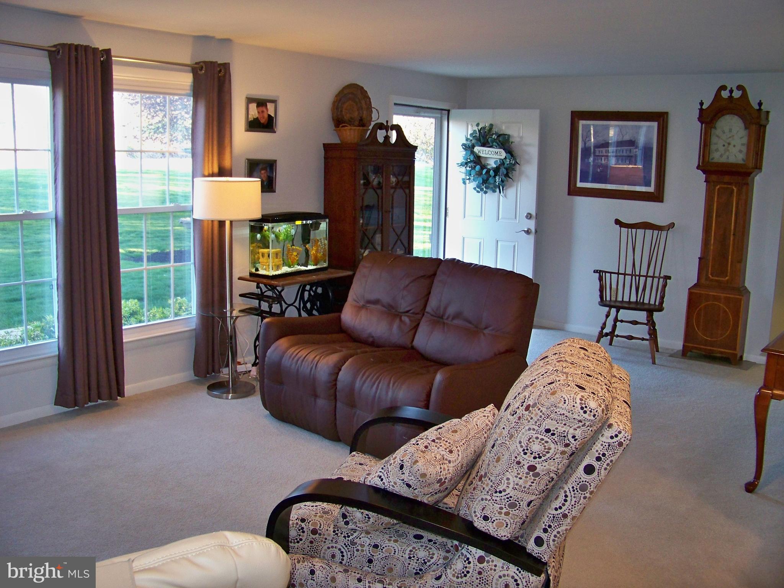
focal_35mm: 33
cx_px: 392
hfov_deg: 55.4
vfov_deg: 42.9
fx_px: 747
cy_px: 294
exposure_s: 1/30
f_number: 2.8
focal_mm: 5.85
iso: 200
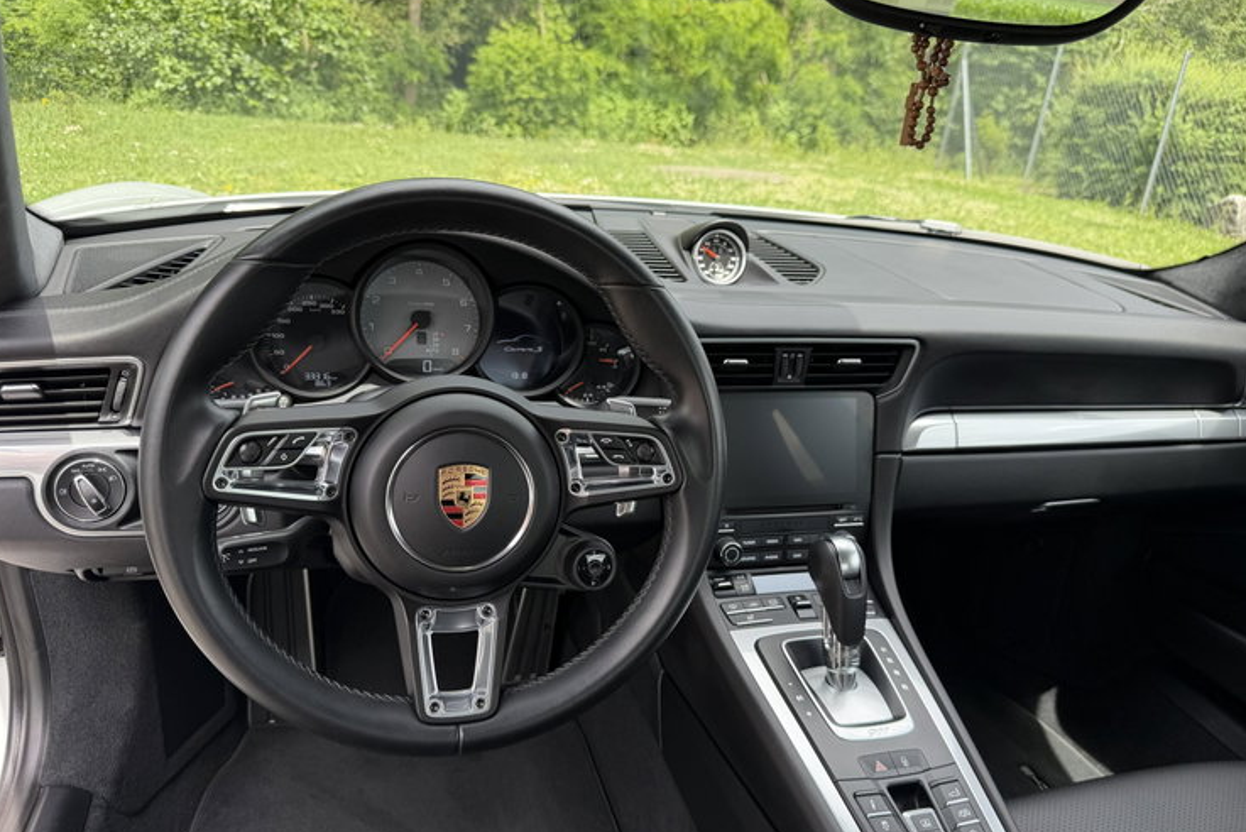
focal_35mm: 26
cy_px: 423
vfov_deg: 49.6
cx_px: 637
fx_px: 900
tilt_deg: -21.1
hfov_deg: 69.4
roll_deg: -6.0
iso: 80
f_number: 1.78
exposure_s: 1/637
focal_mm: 6.76
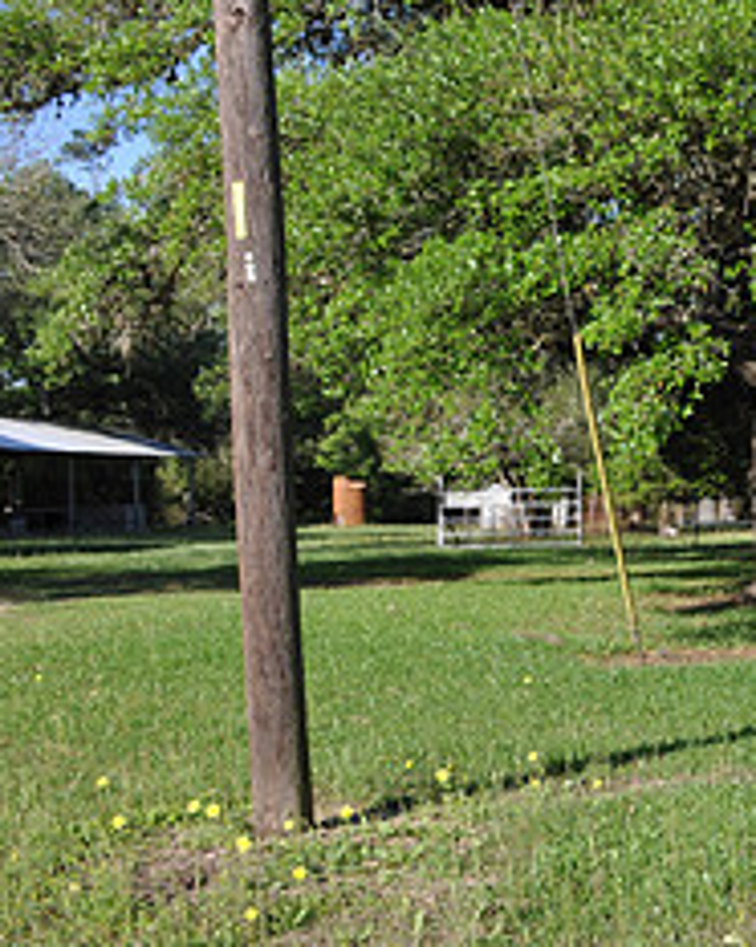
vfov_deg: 30.0
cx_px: 1041
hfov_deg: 21.4
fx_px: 1764
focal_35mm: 63
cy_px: 526
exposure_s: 1/125
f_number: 10
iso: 200
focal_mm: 18
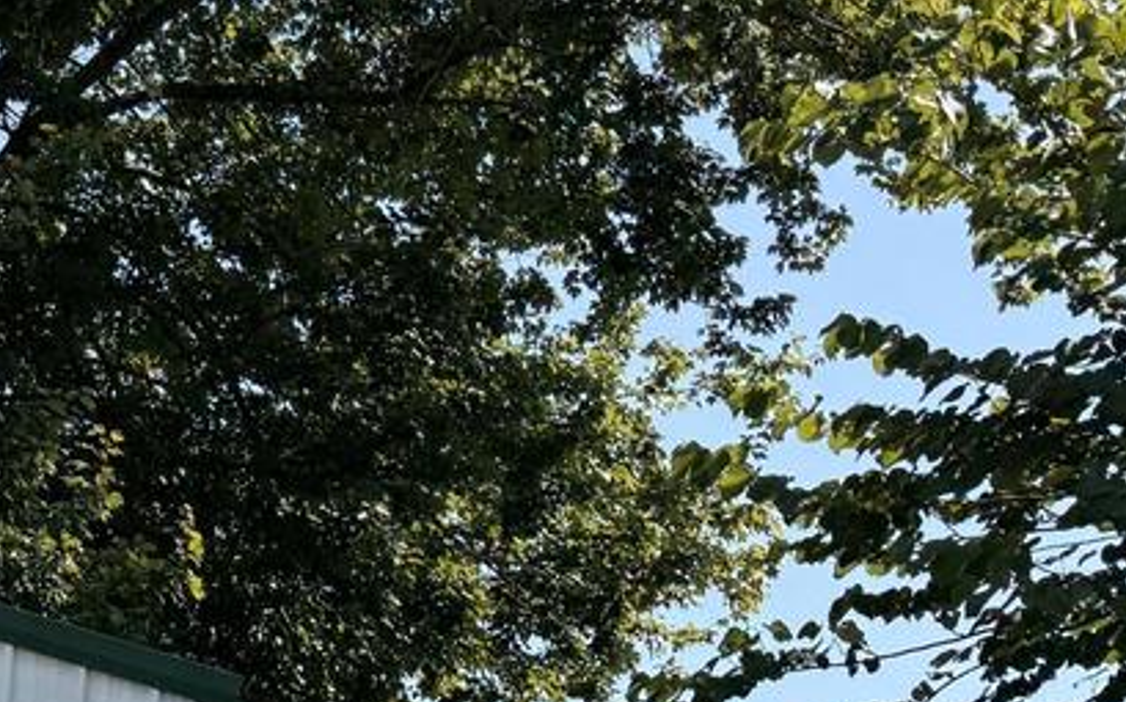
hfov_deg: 22.4
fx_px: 2607
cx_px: -244
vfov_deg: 13.2
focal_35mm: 85
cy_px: 1404
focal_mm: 6.76
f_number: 1.78
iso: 80
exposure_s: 1/4167
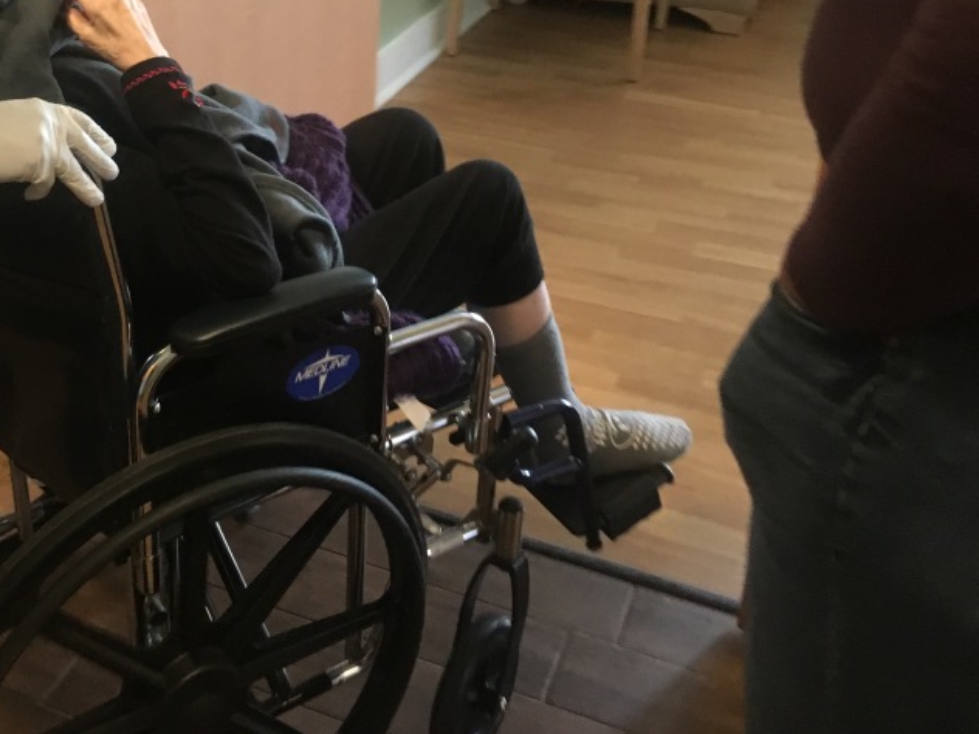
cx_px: 235
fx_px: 1329
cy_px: 158
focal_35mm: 47
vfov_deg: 30.2
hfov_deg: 39.3
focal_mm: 4.15
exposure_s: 1/15
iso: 200
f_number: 2.2
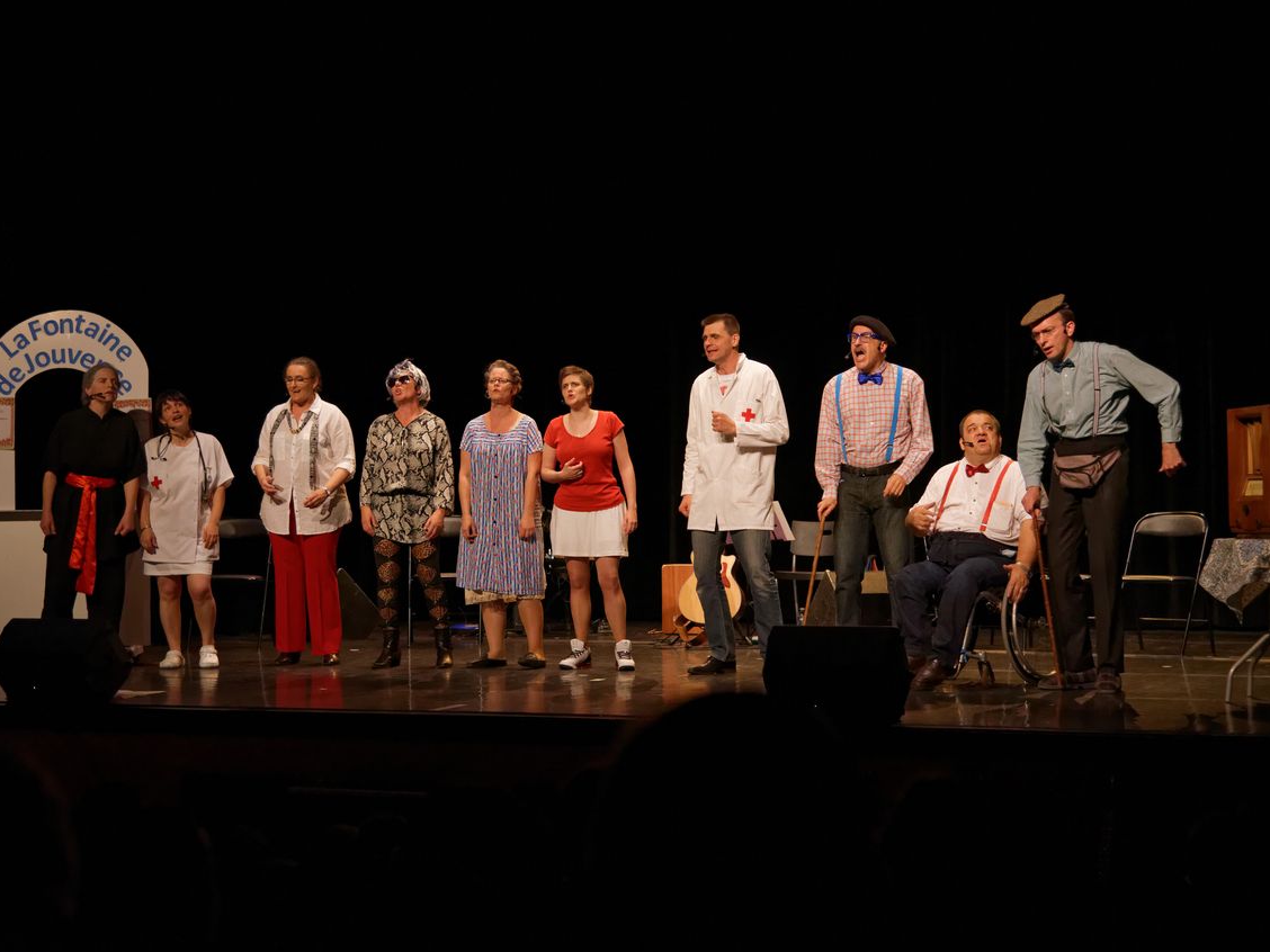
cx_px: 644
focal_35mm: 60
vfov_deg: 24.4
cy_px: 477
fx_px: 2201
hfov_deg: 32.2
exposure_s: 1/400
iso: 3200
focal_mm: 55
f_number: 4
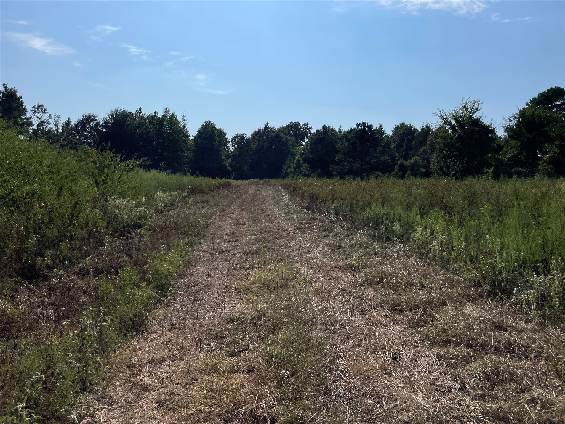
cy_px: 212
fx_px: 424
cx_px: 282
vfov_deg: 53.1
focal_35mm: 26
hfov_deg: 67.3
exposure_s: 1/14925
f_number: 1.6
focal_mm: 4.2
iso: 40
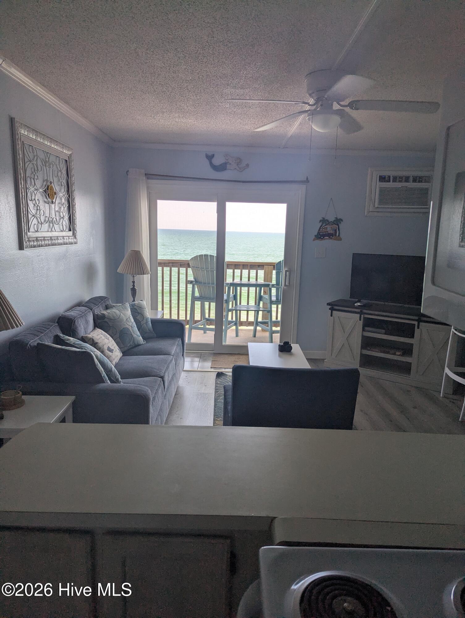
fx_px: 429
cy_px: 309
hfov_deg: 56.9
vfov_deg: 71.5
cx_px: 232
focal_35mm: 24
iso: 50
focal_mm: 6.81
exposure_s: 1/314
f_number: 1.85
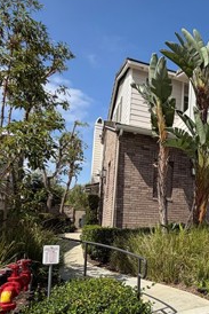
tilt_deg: +5.2
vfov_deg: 54.8
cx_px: 230
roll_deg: -1.7
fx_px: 296
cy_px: 205
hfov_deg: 33.8
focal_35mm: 34
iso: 20
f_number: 2.2
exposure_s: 1/1068
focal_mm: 2.22
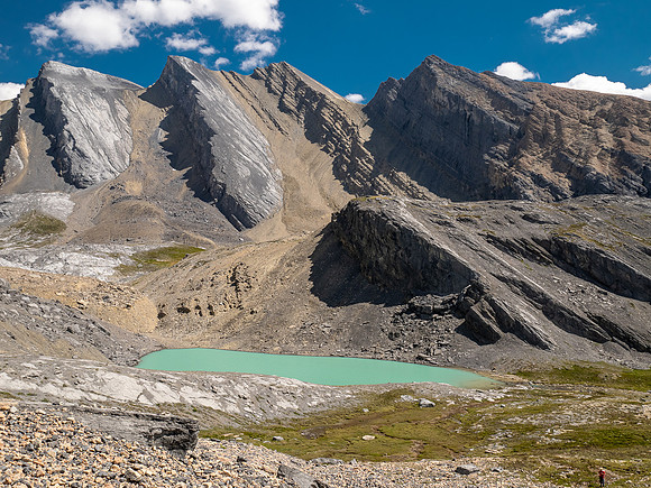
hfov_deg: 51.4
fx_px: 677
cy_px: 244
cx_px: 326
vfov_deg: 39.7
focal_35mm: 36
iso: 200
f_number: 9
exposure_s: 1/160
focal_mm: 18
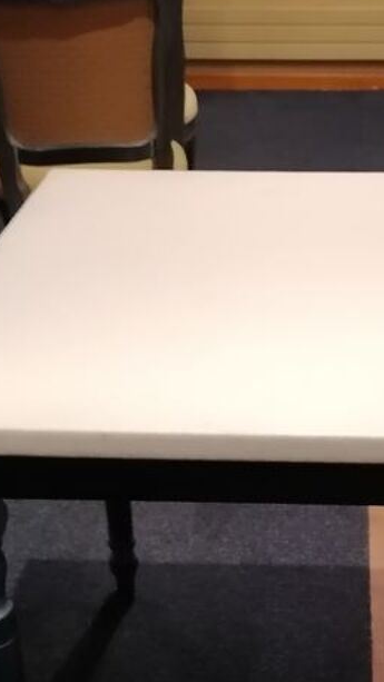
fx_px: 1158
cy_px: 525
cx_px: 275
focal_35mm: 64
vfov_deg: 32.1
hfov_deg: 18.7
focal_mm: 4.75
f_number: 1.8
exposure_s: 1/25
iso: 640
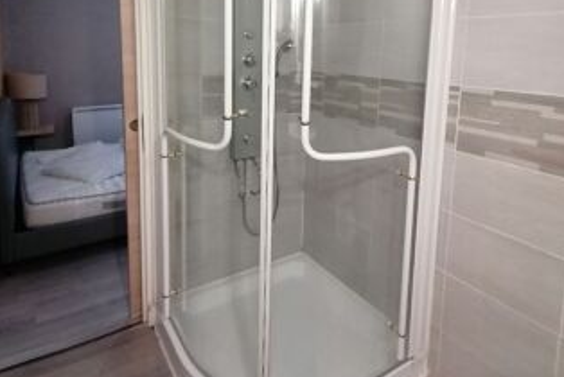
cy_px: 100
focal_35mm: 24
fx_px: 376
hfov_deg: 73.7
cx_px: 284
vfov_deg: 51.2
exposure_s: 1/25
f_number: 2.4
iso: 400
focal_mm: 2.7
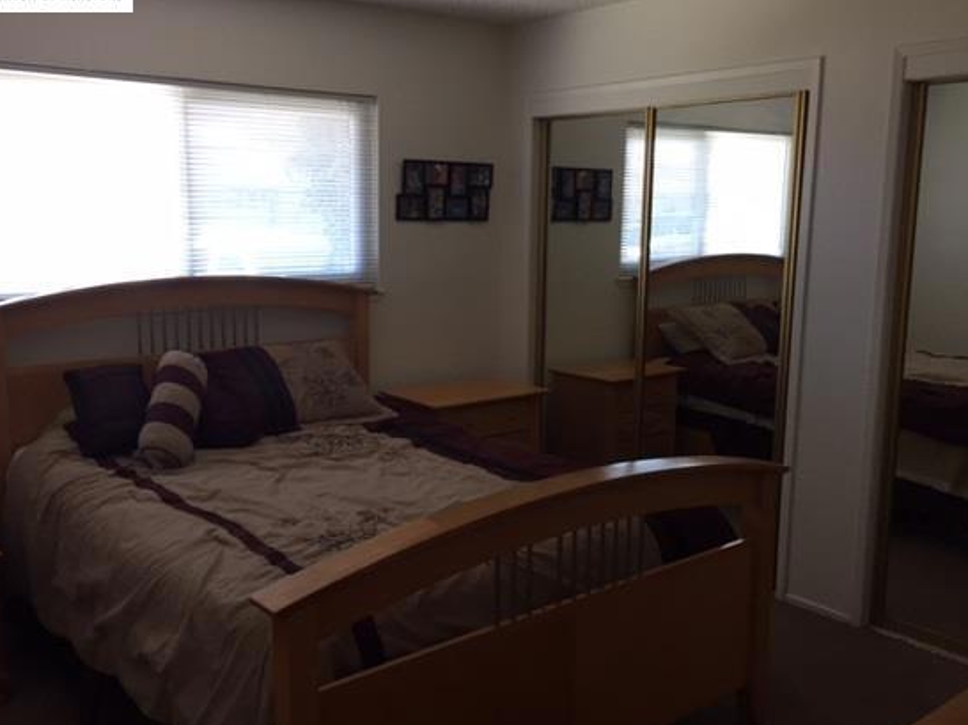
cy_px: 367
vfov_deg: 41.8
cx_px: 463
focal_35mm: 34
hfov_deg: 54.0
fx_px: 950
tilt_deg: -9.5
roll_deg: -2.0
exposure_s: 1/30
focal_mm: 4.15
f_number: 2.2
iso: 40
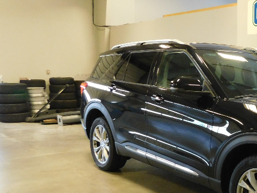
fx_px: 364
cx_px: 260
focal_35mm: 49
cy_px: 139
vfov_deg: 29.3
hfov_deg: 35.1
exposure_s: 1/15
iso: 400
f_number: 3
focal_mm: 4
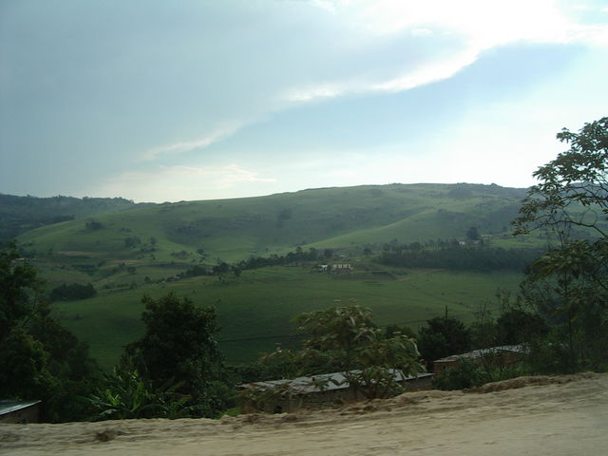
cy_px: 228
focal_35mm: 38
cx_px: 304
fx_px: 667
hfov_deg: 49.0
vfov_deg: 37.7
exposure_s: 1/640
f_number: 4.8
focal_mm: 5.8
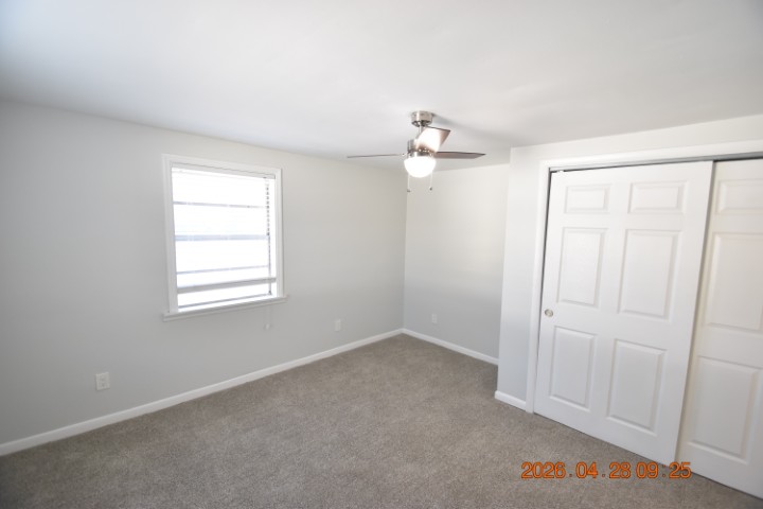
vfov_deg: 77.3
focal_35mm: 15
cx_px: 382
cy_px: 254
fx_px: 318
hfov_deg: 100.4
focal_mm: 10
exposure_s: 1/60
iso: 800
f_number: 3.5
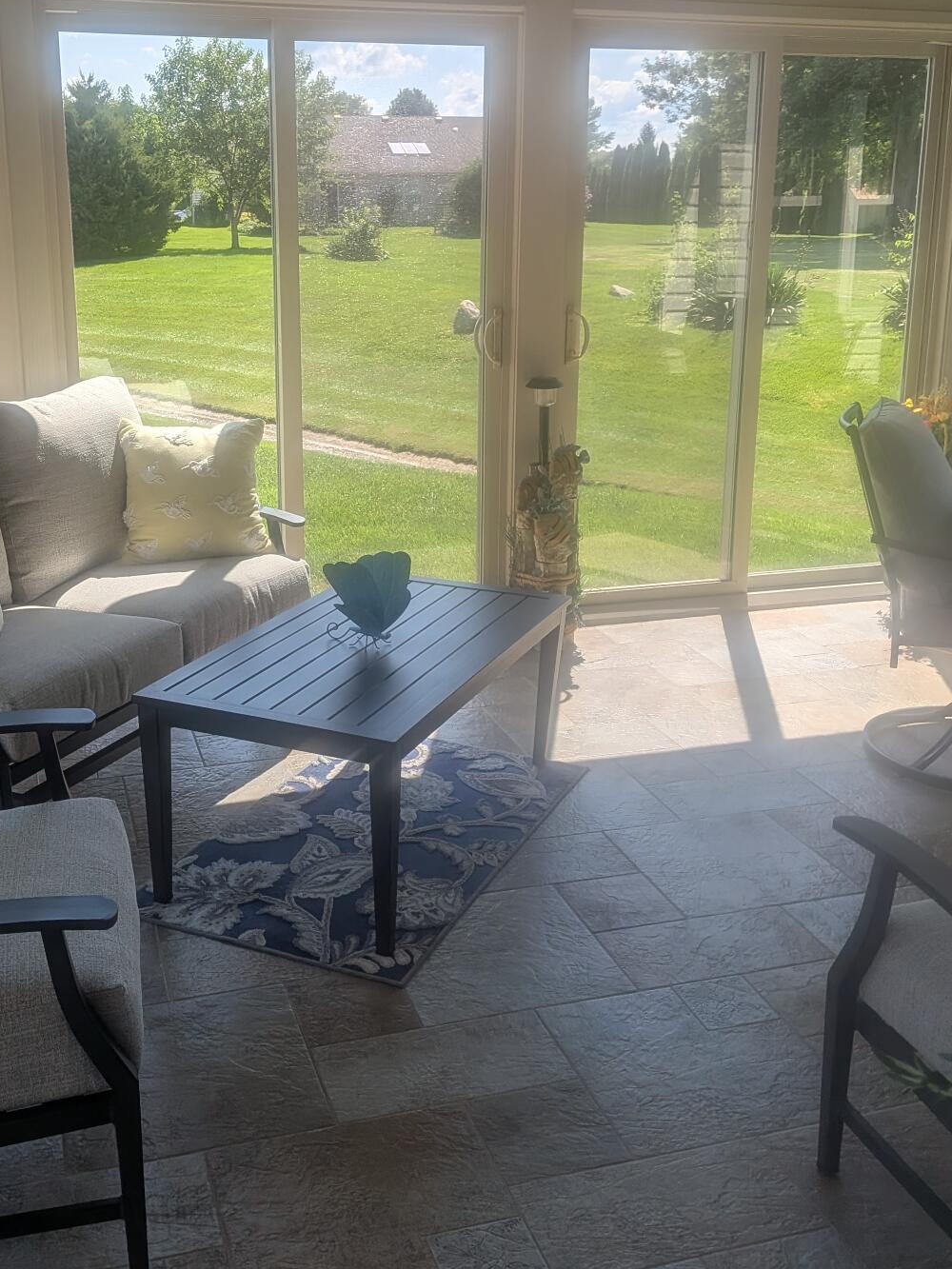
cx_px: 394
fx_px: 1320
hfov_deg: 39.5
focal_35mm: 36
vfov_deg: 51.2
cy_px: 562
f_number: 1.7
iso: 29
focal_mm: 4.53
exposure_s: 1/883
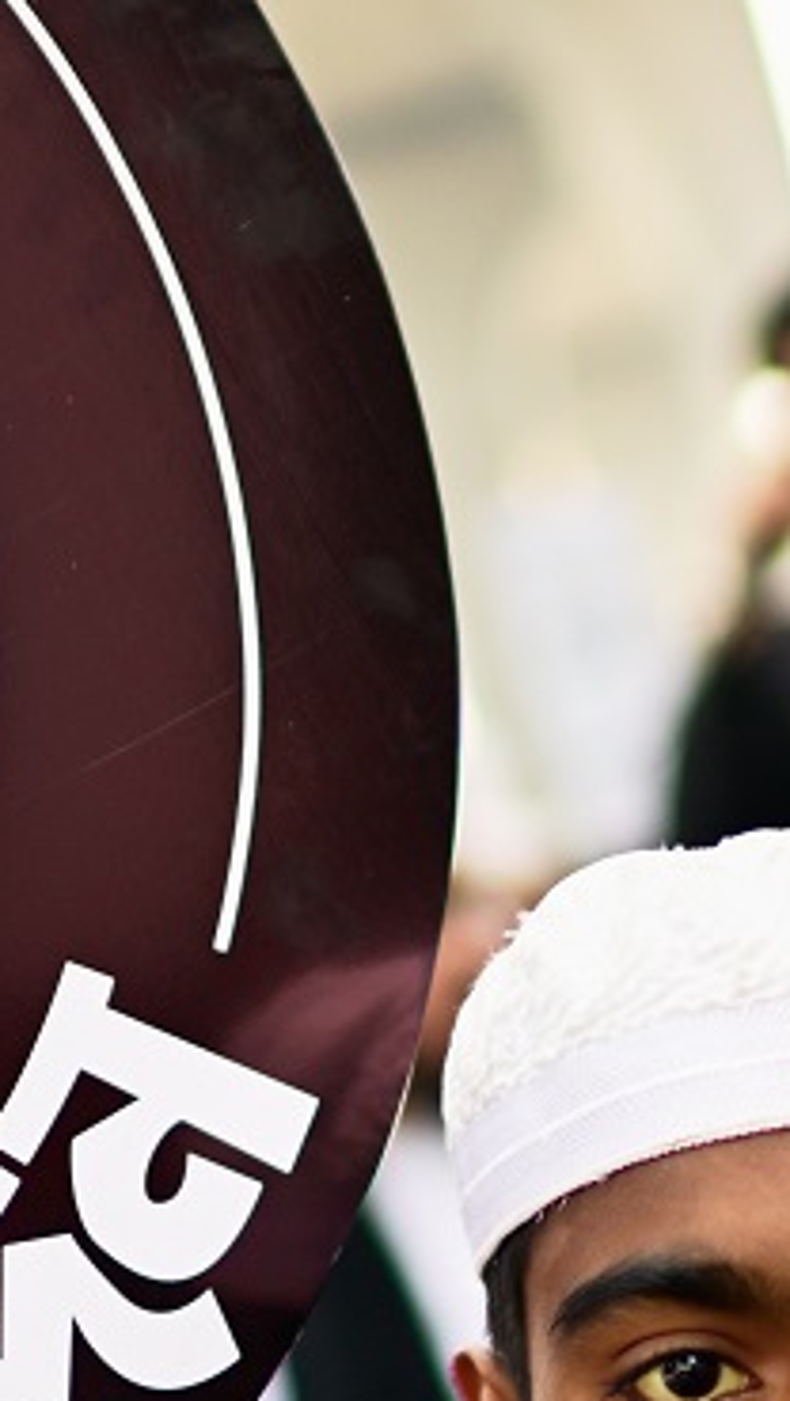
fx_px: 5540
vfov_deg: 14.3
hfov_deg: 8.1
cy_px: 1257
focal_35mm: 149
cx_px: 706
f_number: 1.4
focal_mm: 35
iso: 100
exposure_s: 1/500
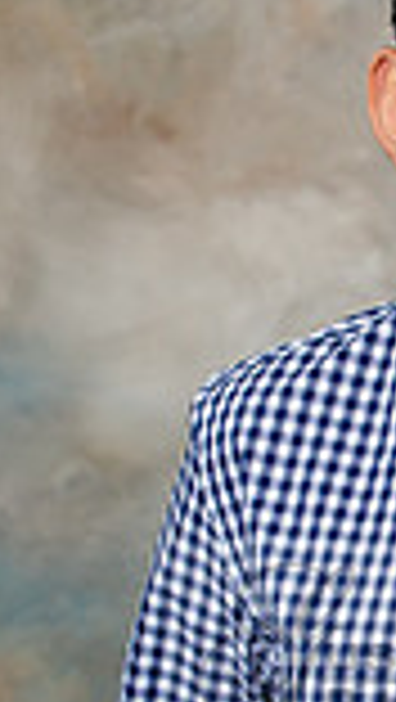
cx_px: 565
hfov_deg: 2.9
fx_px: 7898
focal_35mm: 424
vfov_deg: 5.1
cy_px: 552
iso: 100
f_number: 5
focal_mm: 86
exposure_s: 1/125
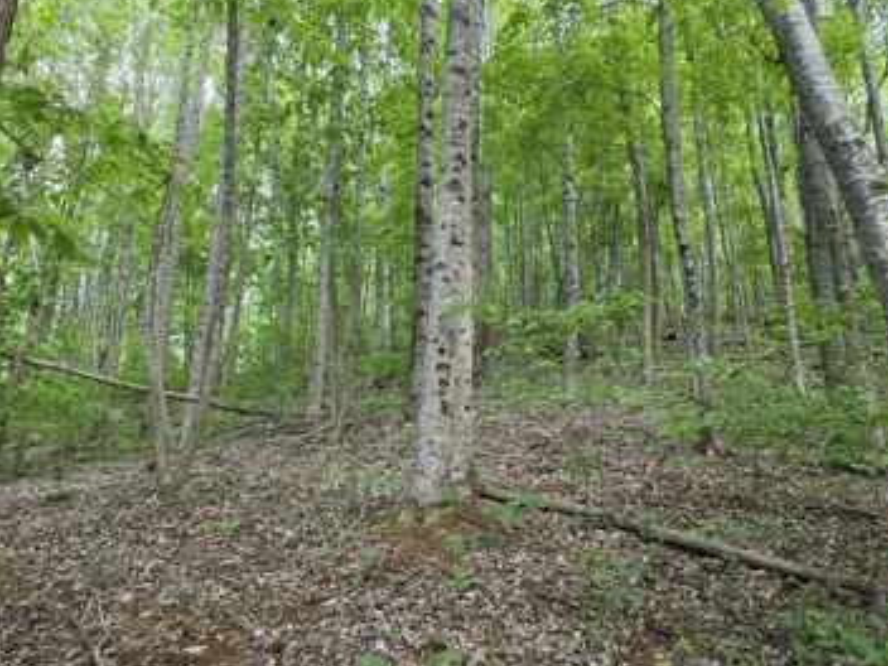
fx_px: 616
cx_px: 460
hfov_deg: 71.6
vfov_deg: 56.8
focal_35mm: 24
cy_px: 329
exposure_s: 1/120
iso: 250
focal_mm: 6.3
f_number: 1.7
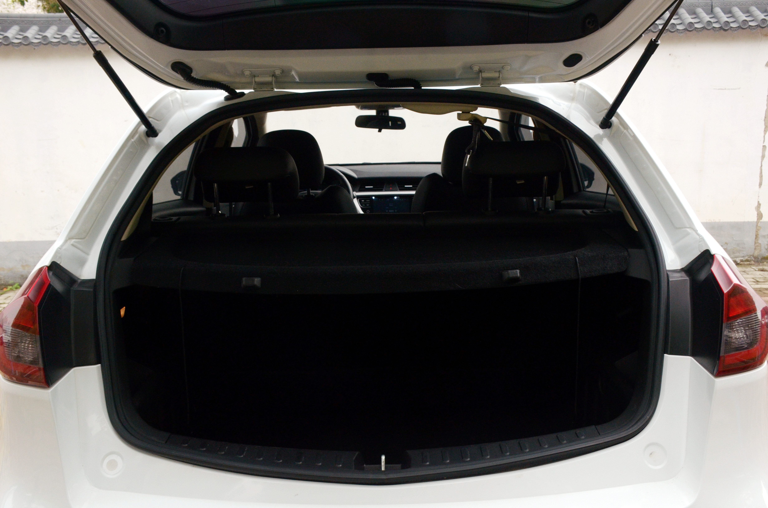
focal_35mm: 34
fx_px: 734
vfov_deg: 38.2
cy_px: 254
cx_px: 384
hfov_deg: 55.2
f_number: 8
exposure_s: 1/250
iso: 1000
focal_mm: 23
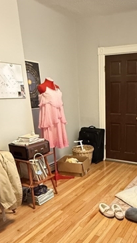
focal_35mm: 32
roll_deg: +0.2
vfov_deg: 59.0
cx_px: 110
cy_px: 170
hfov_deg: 35.5
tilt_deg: -20.1
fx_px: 207
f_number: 2.2
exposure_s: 1/40
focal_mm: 2.22
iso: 1250
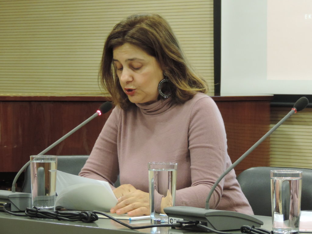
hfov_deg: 11.6
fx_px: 1532
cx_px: 156
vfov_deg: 8.7
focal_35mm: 170
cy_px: 117
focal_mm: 30.3
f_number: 4.5
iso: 800
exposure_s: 1/25
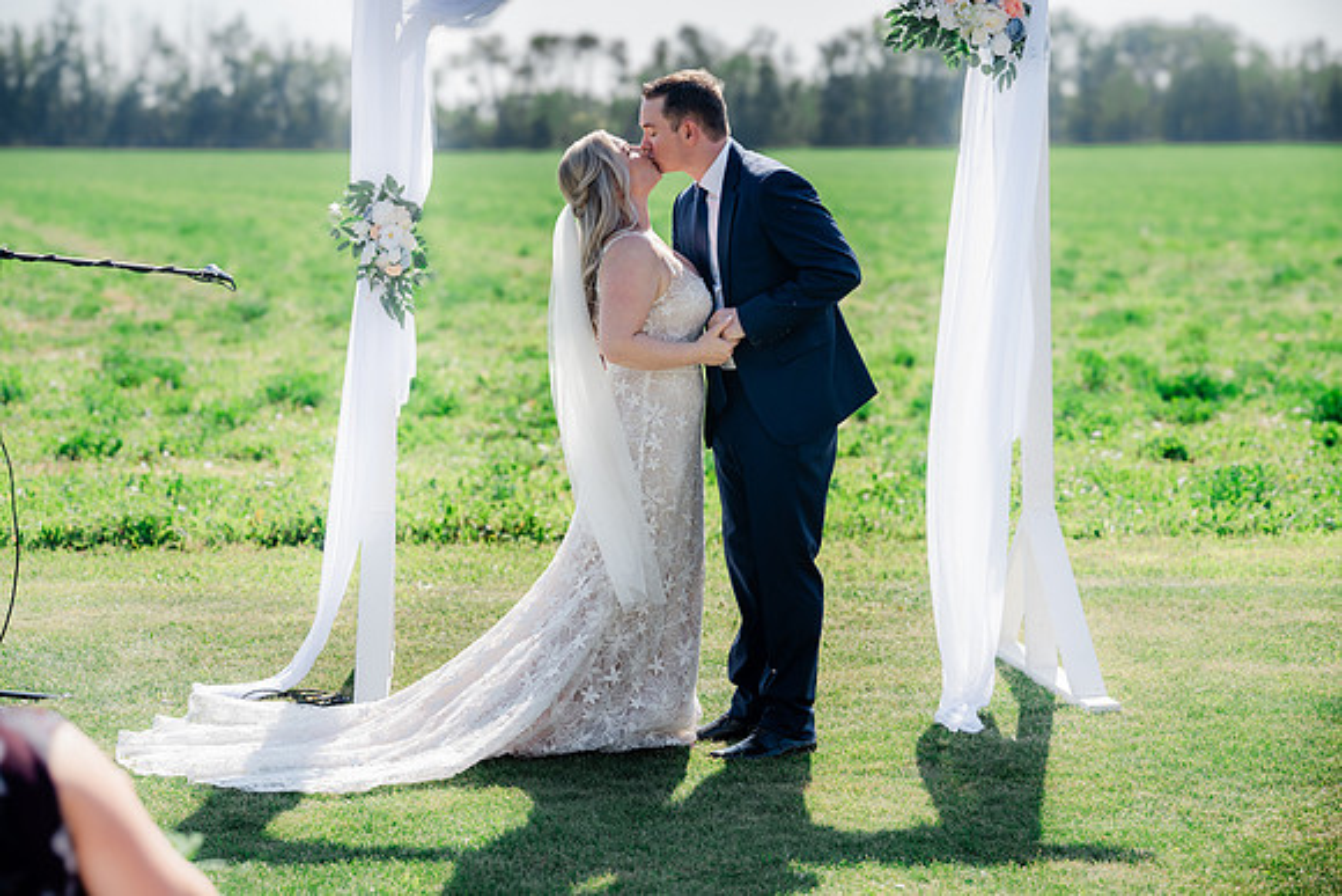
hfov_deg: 24.5
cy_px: 448
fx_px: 3095
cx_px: 671
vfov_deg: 16.5
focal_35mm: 83
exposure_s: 1/640
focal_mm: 83
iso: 125
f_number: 4
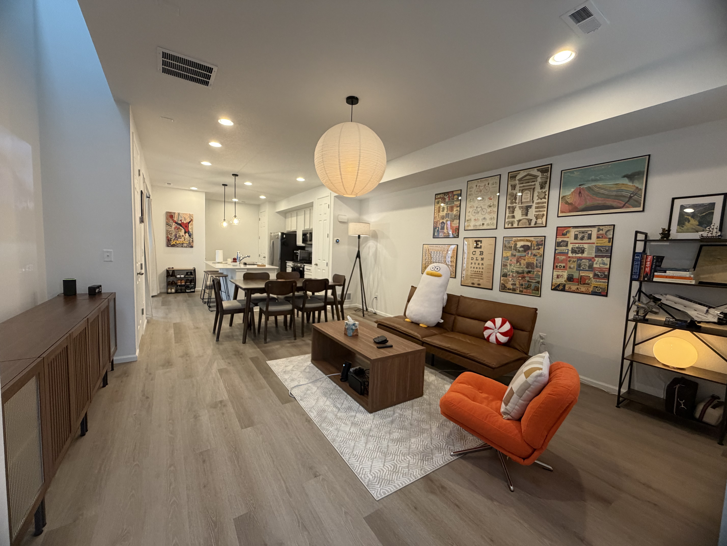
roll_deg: -2.4
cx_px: 364
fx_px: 294
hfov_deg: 102.1
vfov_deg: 85.7
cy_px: 273
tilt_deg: -5.5
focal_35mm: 14
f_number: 2.2
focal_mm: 2.22
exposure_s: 1/60
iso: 250
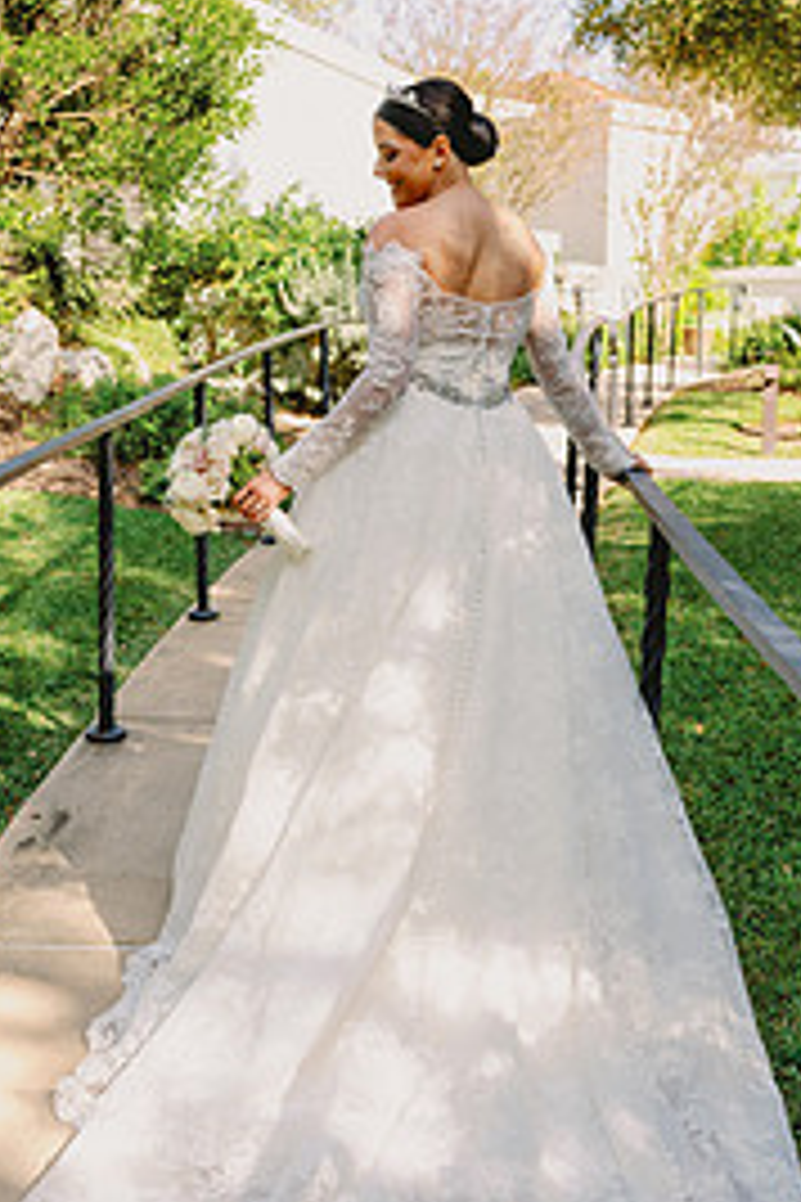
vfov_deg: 41.0
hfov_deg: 28.1
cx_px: 364
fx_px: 1602
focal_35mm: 48
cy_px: 522
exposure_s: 1/1000
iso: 400
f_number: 3.5
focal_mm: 28.5
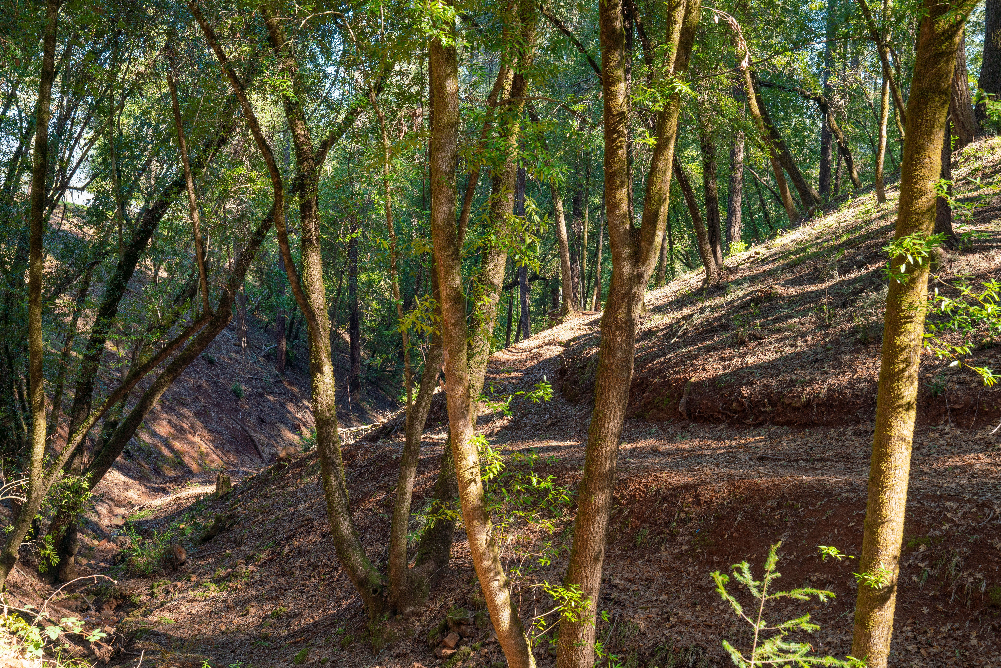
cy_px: 334
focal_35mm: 47
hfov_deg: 41.9
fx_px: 1307
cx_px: 500
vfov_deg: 28.7
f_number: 8
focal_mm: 47
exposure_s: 1/30
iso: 160
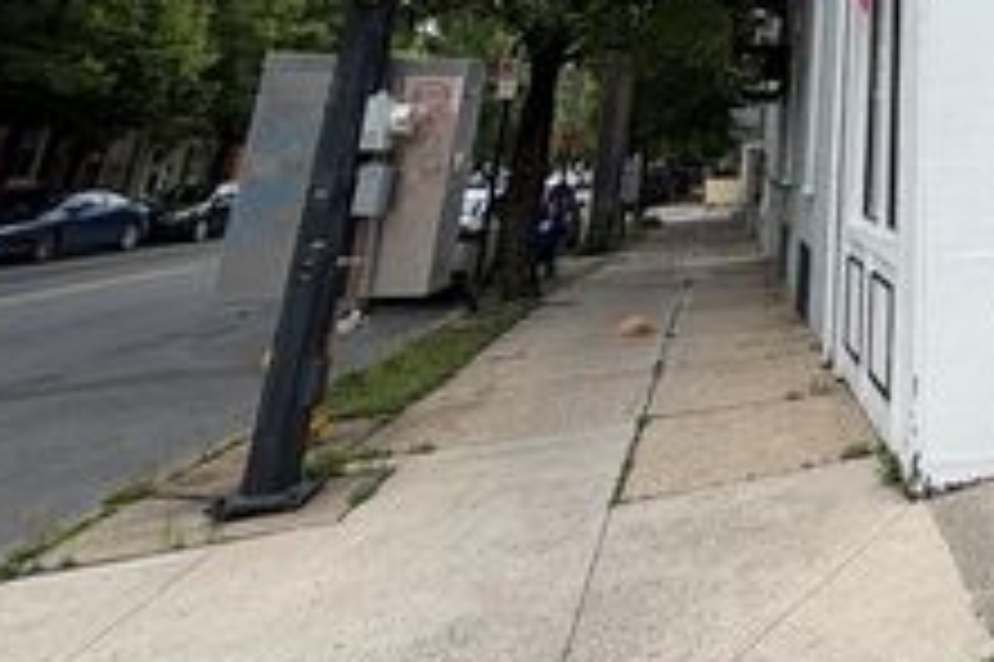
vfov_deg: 33.9
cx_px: 1061
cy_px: -88
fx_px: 910
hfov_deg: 45.1
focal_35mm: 33
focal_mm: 2.22
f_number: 2.2
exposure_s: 1/770
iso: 25
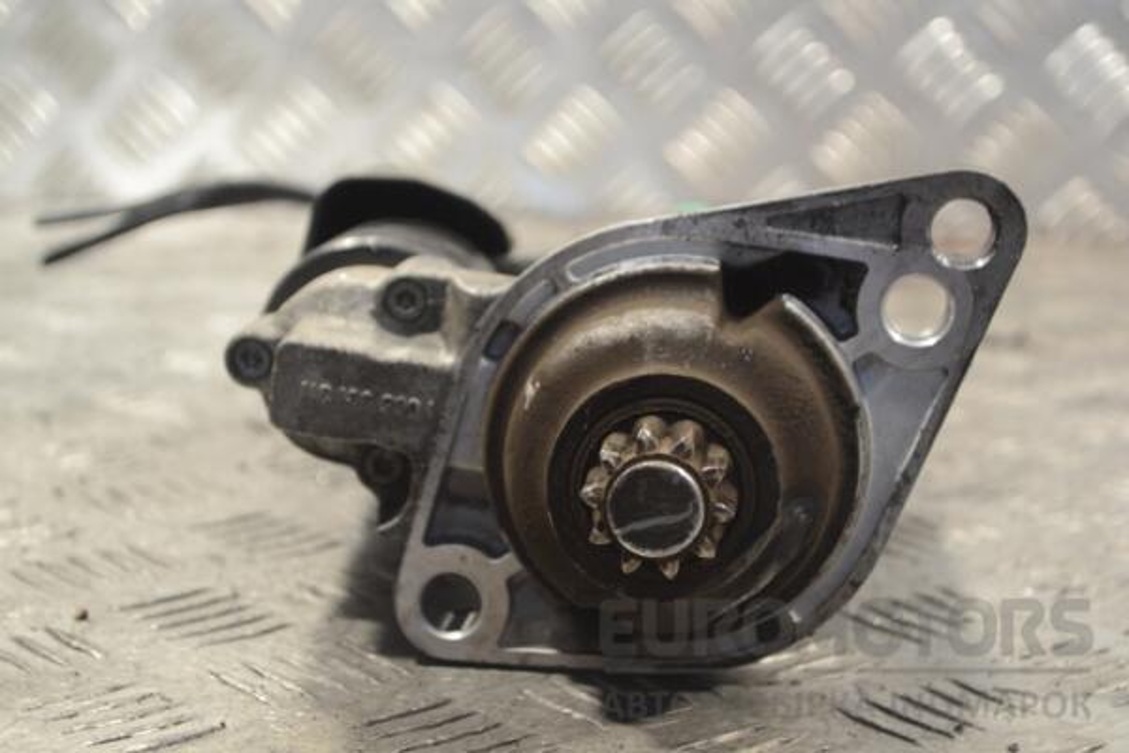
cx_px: 564
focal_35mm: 78
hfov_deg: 26.0
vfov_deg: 17.5
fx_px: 2446
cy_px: 376
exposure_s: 1/30
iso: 500
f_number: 5.6
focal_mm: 52
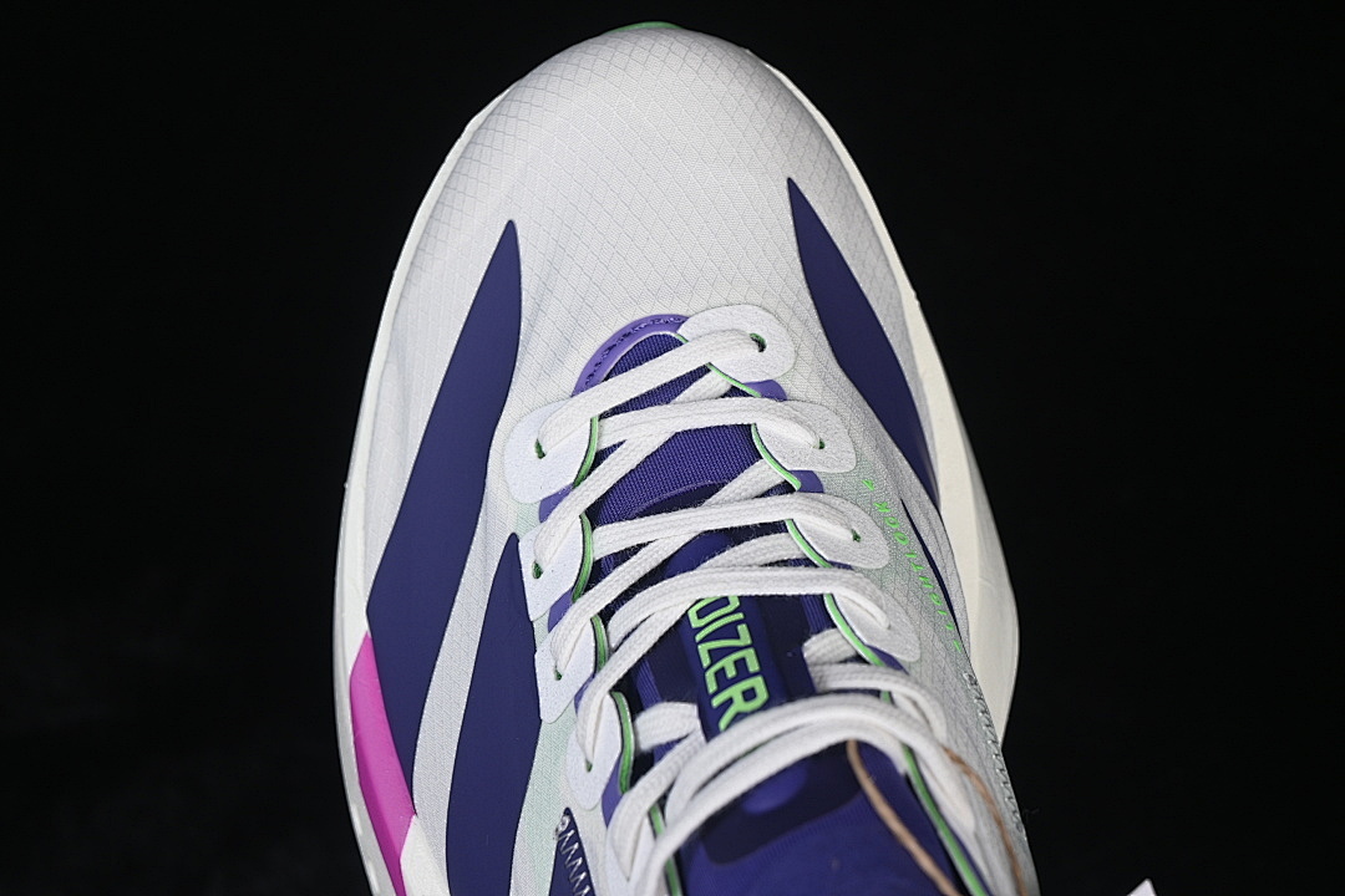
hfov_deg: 27.0
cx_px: 672
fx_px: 2802
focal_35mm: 75
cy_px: 448
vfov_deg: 18.2
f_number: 7.1
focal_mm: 50
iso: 160
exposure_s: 1/80
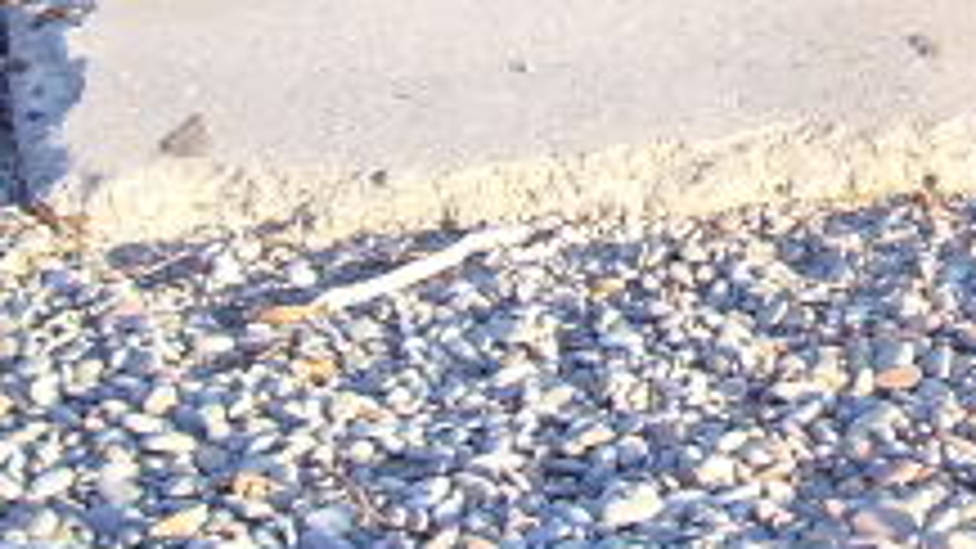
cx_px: 1300
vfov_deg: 10.5
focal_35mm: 110
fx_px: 2846
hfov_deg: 18.1
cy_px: -353
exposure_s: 1/180
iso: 80
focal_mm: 5.6
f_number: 2.7
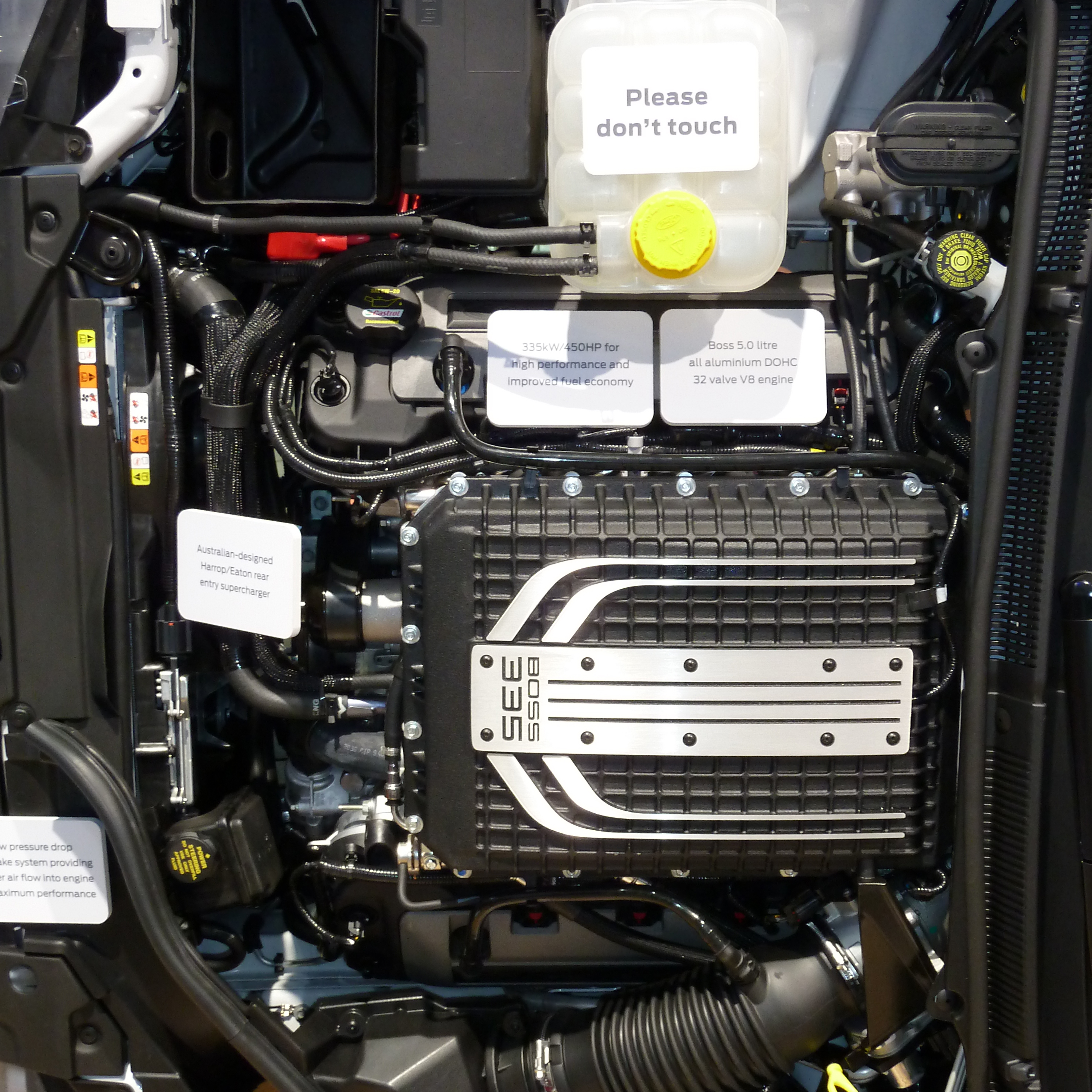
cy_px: 674
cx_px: 541
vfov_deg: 33.9
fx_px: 1785
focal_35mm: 50
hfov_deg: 34.0
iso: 200
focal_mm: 6.9
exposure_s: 1/30
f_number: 3.7
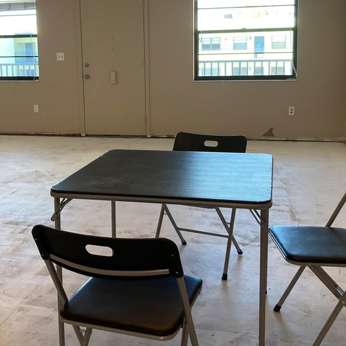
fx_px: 520
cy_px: 123
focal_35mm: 46
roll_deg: +1.1
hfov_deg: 36.6
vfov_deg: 36.5
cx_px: 134
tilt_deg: -7.5
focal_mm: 3.99
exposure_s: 1/60
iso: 50
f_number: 1.8
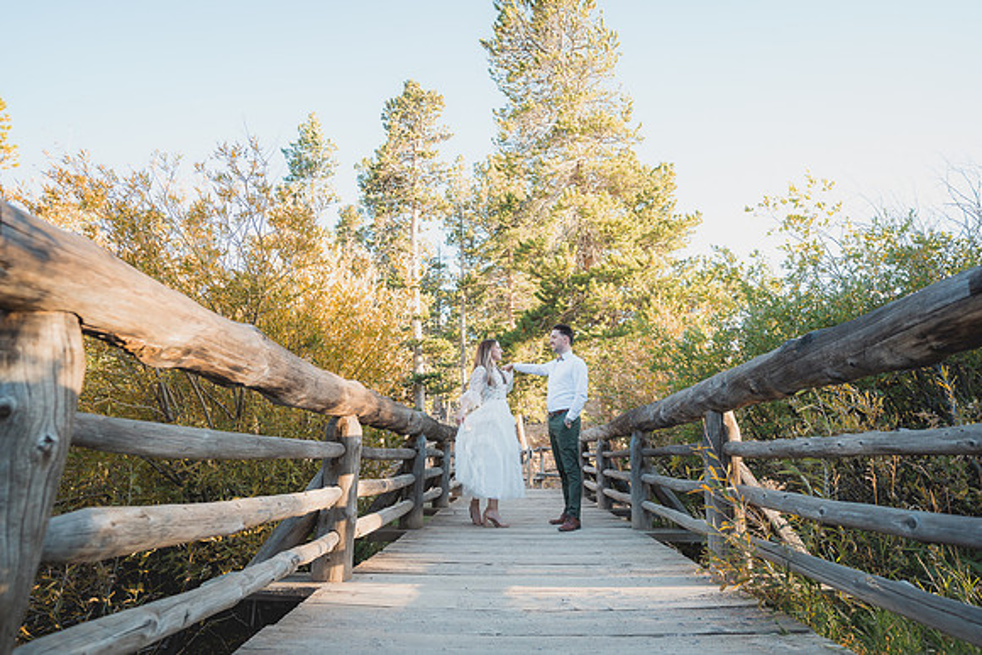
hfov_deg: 88.4
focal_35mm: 19
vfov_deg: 65.9
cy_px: 328
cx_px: 491
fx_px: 505
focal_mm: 18
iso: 200
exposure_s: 1/125
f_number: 2.8
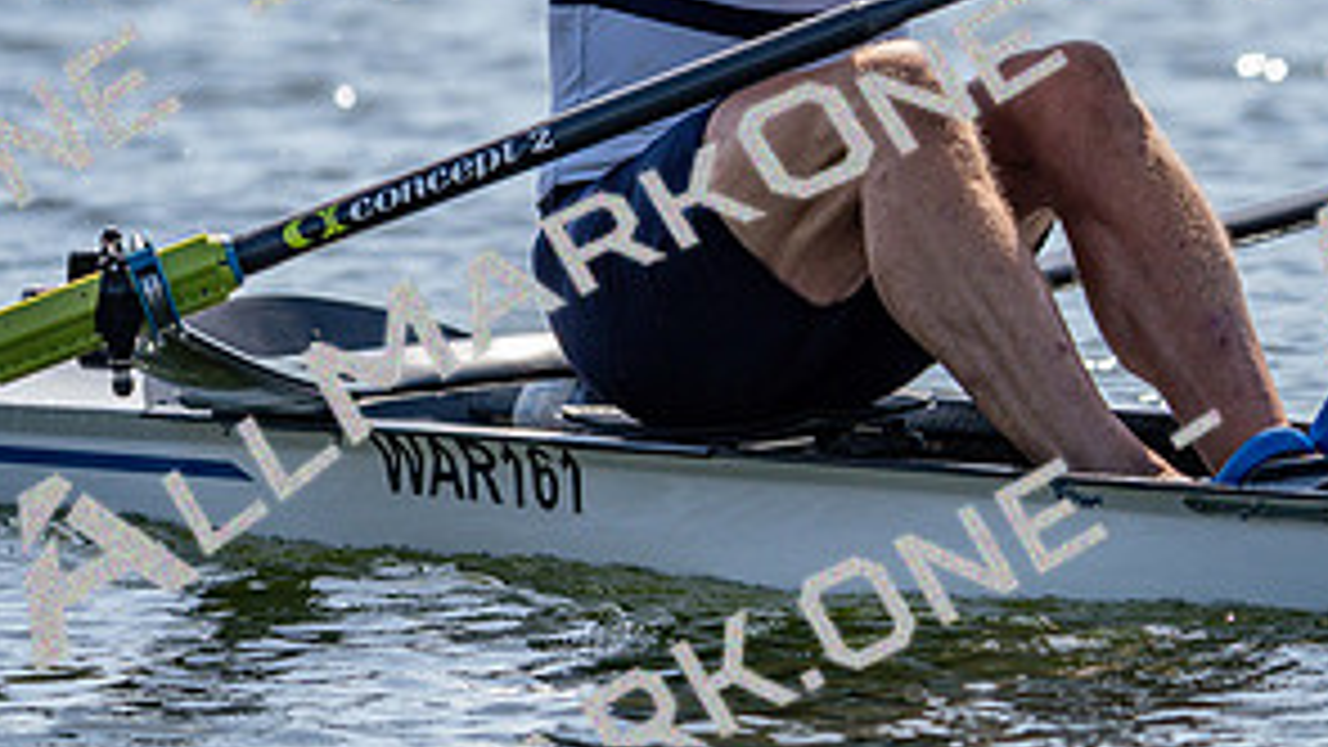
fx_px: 16481
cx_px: 932
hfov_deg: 4.6
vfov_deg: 2.6
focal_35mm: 468
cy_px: -25
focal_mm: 227
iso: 250
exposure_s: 1/2000
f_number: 5.6
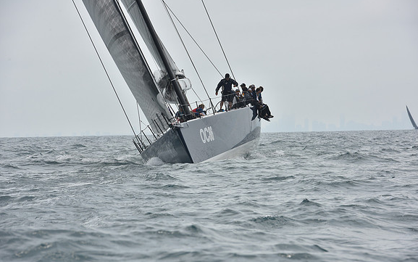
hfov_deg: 10.2
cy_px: 138
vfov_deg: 6.4
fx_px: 2336
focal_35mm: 205
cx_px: 209
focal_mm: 200
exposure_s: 1/800
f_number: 11
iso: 250
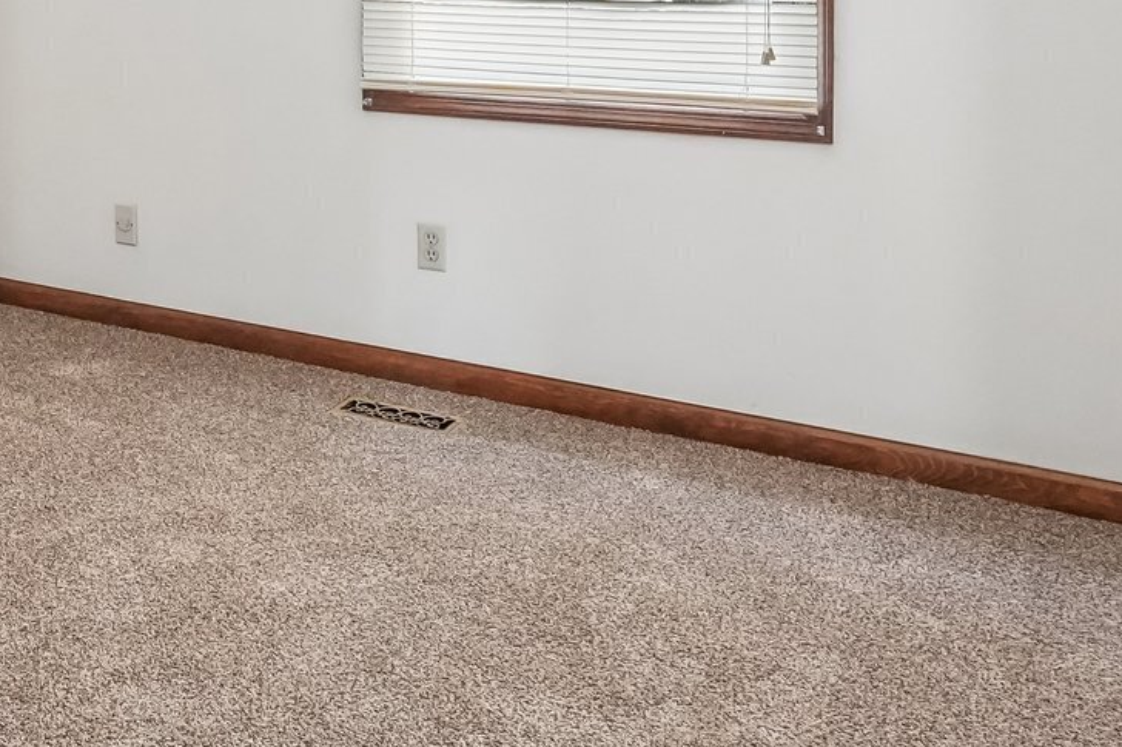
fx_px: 1402
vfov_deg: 27.6
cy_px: -45
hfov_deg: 39.3
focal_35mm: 45
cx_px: 43
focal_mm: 16
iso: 5000
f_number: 8
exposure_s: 1/30
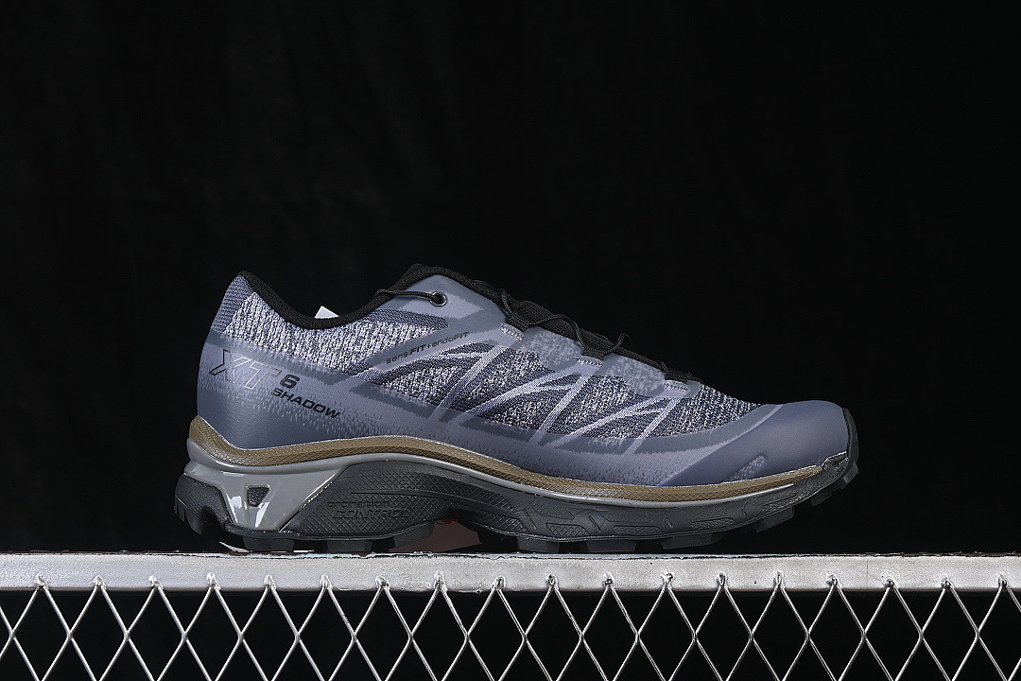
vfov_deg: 18.2
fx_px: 2127
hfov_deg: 27.0
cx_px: 510
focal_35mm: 75
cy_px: 340
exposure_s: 1/60
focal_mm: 50
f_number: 7.1
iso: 160
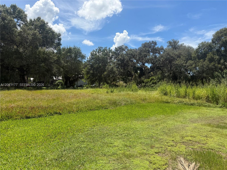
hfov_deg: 71.6
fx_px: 157
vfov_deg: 56.8
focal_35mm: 24
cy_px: 85
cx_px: 114
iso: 80
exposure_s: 1/4167
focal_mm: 6.76
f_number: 1.78
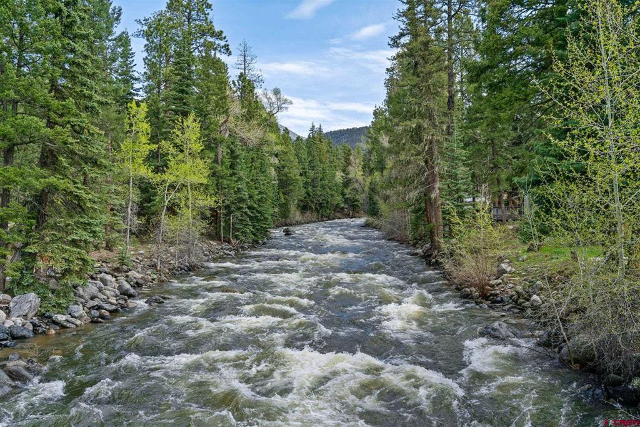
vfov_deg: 38.9
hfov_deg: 55.8
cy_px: 214
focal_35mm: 34
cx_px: 320
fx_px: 604
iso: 400
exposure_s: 1/350
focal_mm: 34
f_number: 8
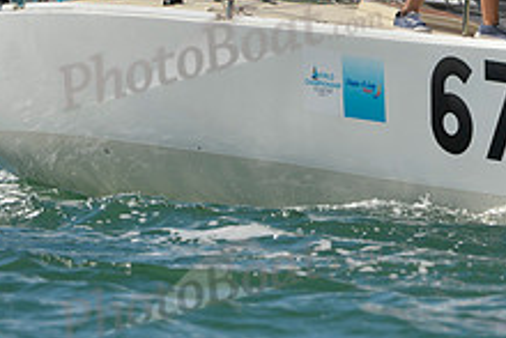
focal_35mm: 1055
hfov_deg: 2.0
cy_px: -100
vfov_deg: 1.3
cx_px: 504
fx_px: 14838
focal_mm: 400
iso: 200
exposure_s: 1/1250
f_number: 7.1
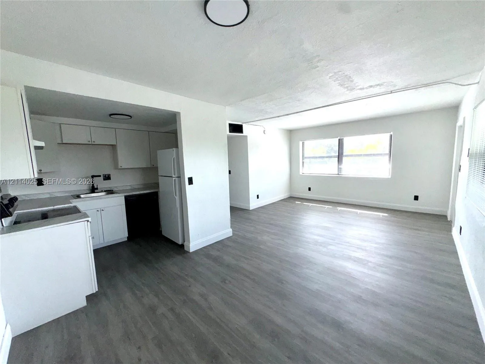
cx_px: 242
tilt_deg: -7.4
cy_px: 182
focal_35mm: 14
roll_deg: +2.2
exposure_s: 1/248
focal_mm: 2.22
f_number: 2.2
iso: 32
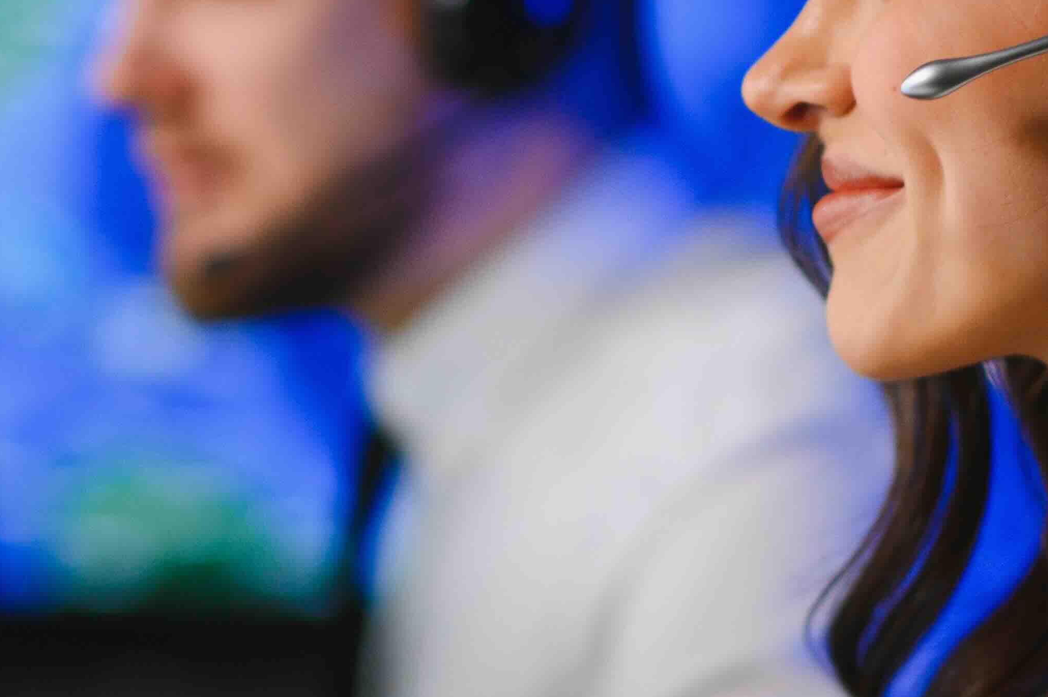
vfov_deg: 5.4
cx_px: 329
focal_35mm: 254
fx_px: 7390
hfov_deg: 8.1
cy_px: 408
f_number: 1.8
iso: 400
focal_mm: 85
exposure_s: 1/200
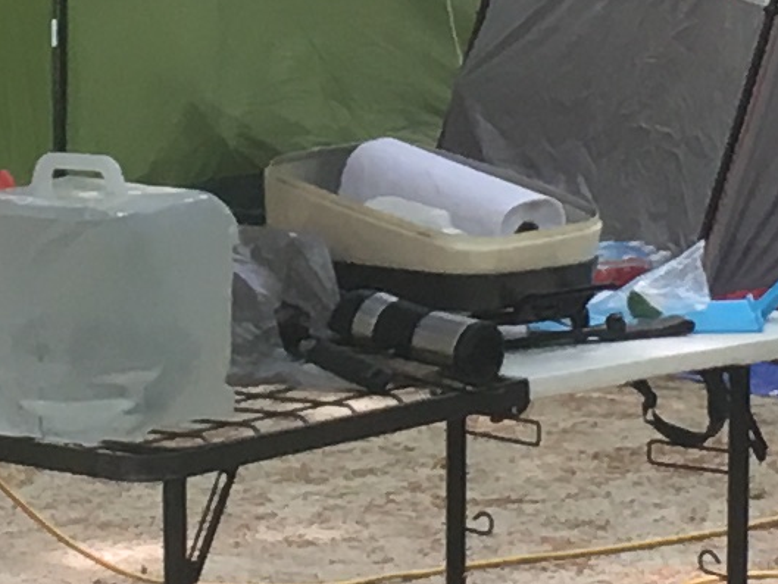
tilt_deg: -7.9
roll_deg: +1.2
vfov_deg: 6.7
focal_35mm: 221
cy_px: 159
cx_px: 246
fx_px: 4968
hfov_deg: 8.9
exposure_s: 1/40
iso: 25
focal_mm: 4.15
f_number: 2.2
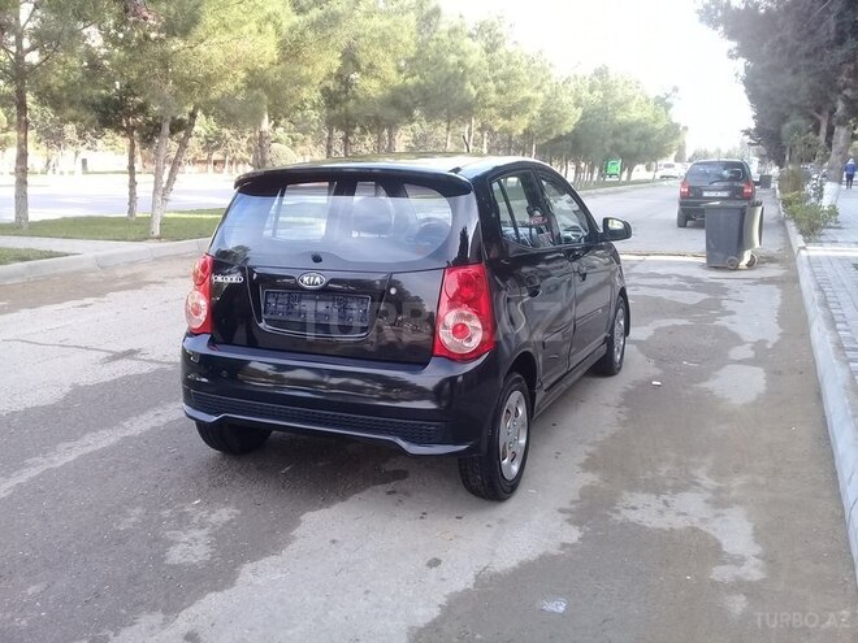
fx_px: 768
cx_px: 429
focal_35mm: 31
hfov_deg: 58.4
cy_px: 322
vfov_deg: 45.4
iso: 50
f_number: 2.2
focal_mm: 3.3
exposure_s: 1/100
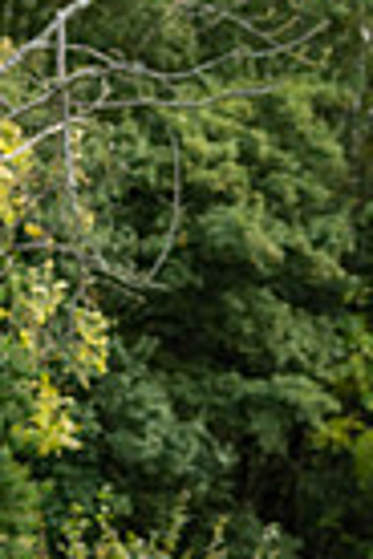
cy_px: 868
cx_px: 525
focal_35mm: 362
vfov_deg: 5.6
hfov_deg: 3.8
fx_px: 5626
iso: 200
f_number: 3.2
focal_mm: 70
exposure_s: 1/500
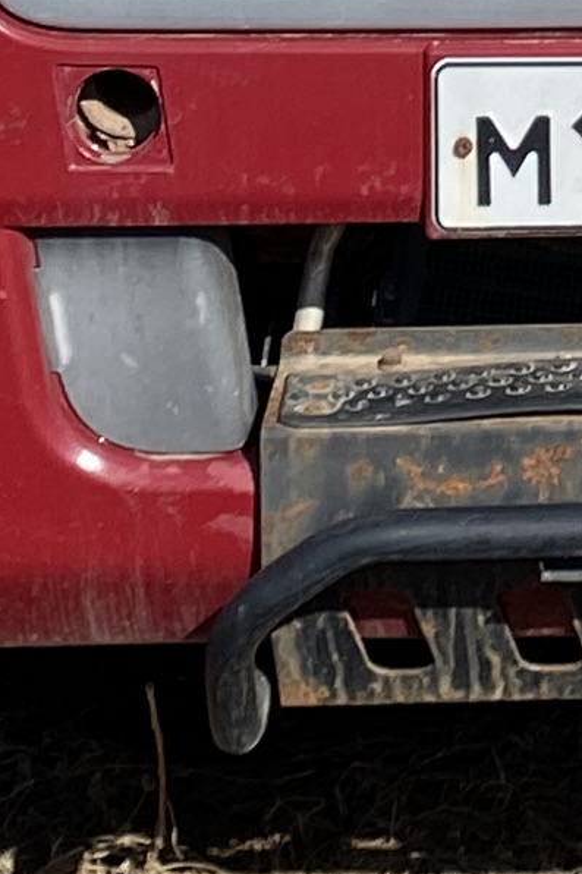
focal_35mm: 183
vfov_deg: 9.9
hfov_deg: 7.3
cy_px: -1180
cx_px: 1078
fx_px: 4440
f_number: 1.8
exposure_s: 1/2571
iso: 32
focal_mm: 4.25
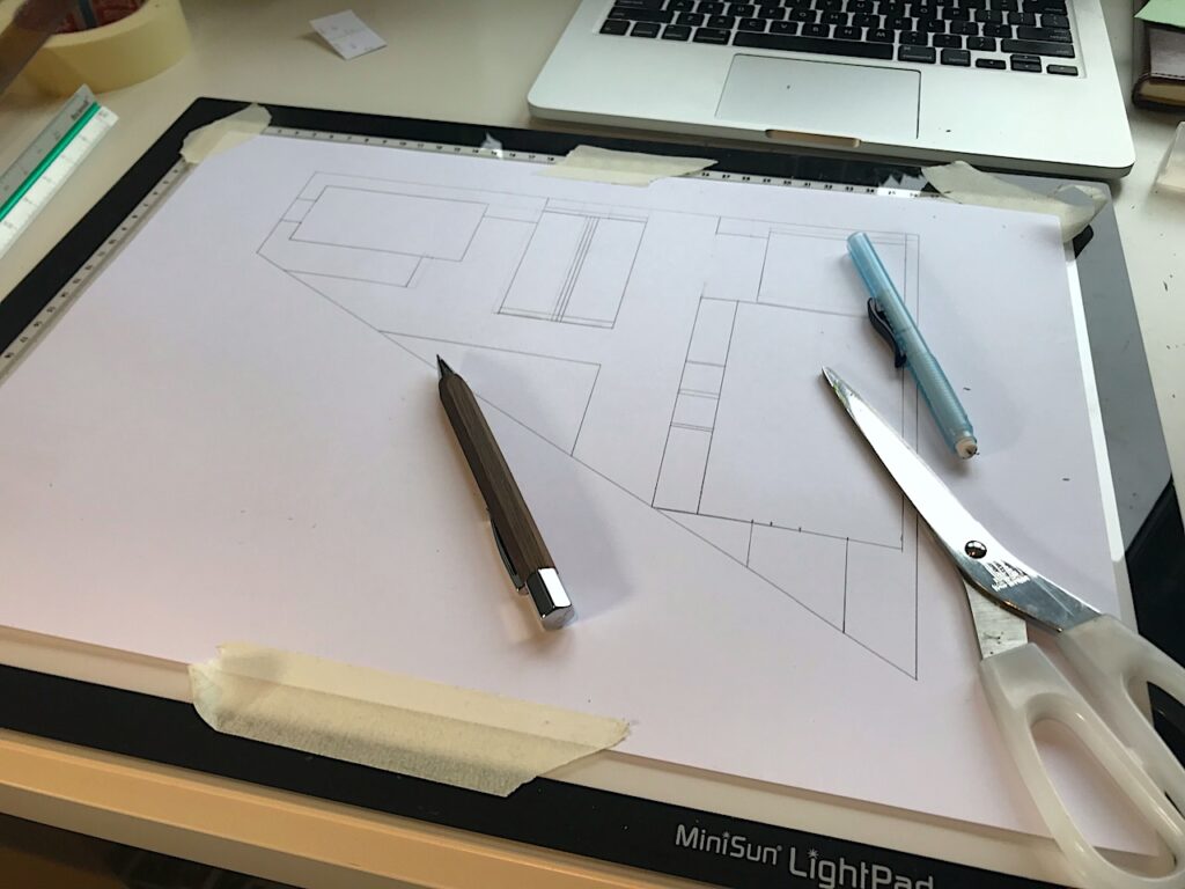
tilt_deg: -47.4
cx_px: 592
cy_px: 444
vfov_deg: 49.7
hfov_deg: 63.4
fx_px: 959
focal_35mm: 28
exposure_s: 1/95
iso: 25
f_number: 1.8
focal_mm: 3.99
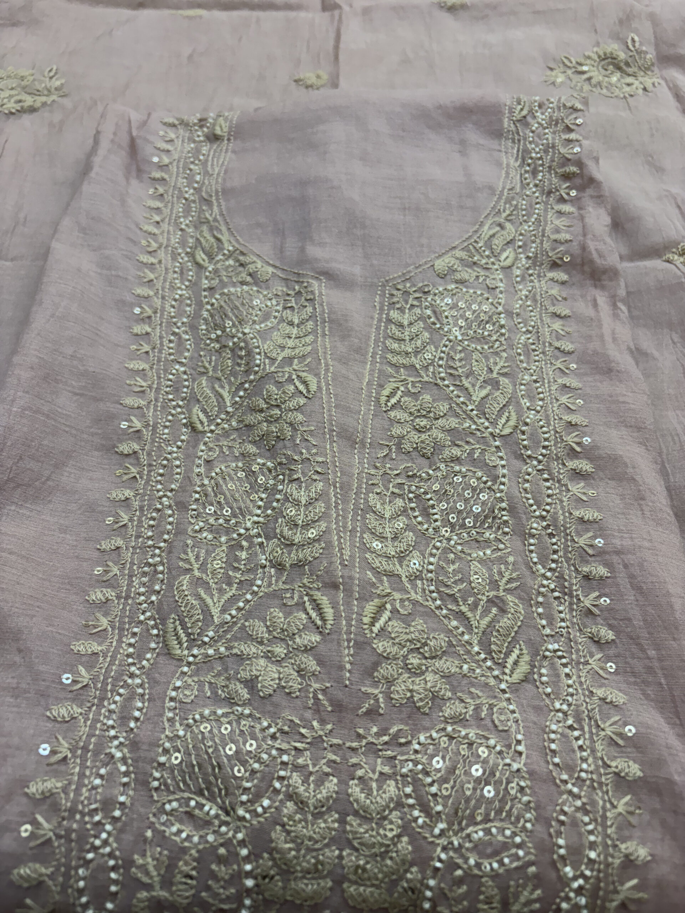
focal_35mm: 26
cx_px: 342
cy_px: 456
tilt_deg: -55.4
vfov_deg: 67.3
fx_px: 686
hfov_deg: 53.1
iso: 100
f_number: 1.6
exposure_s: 1/100
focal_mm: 5.96
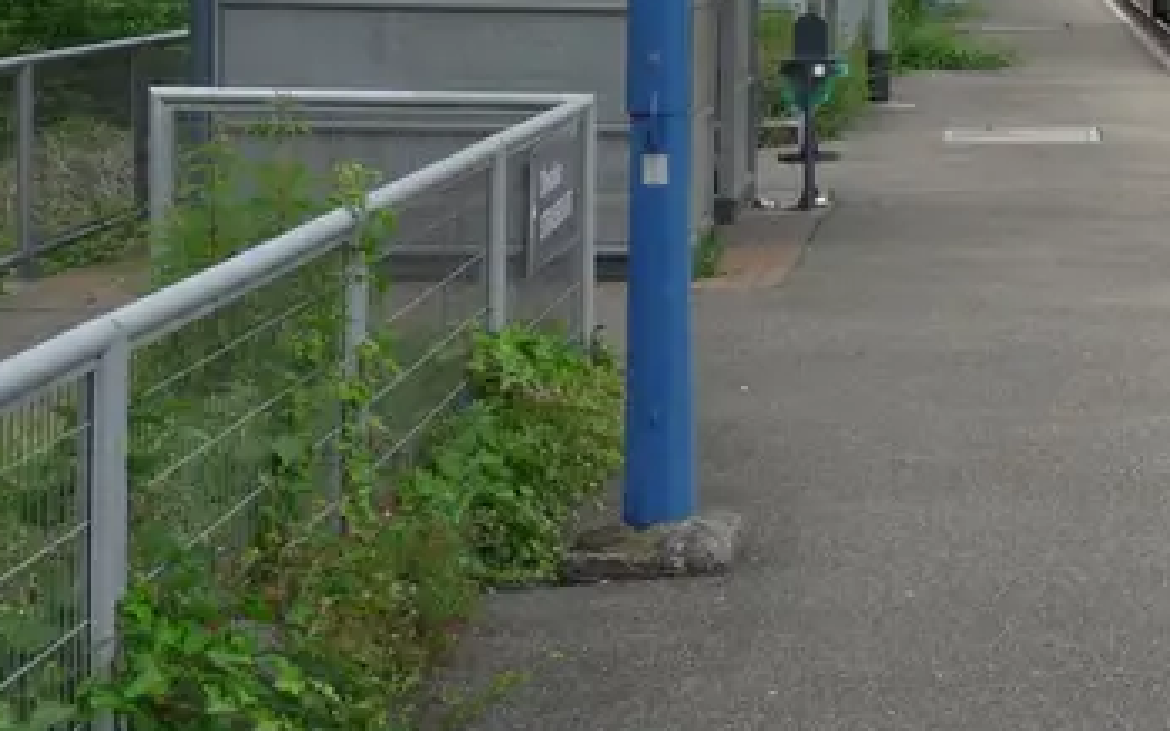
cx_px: 1559
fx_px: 3348
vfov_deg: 12.4
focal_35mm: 105
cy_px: 50
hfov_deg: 18.3
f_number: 3.2
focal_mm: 4.8
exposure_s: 1/500
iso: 100
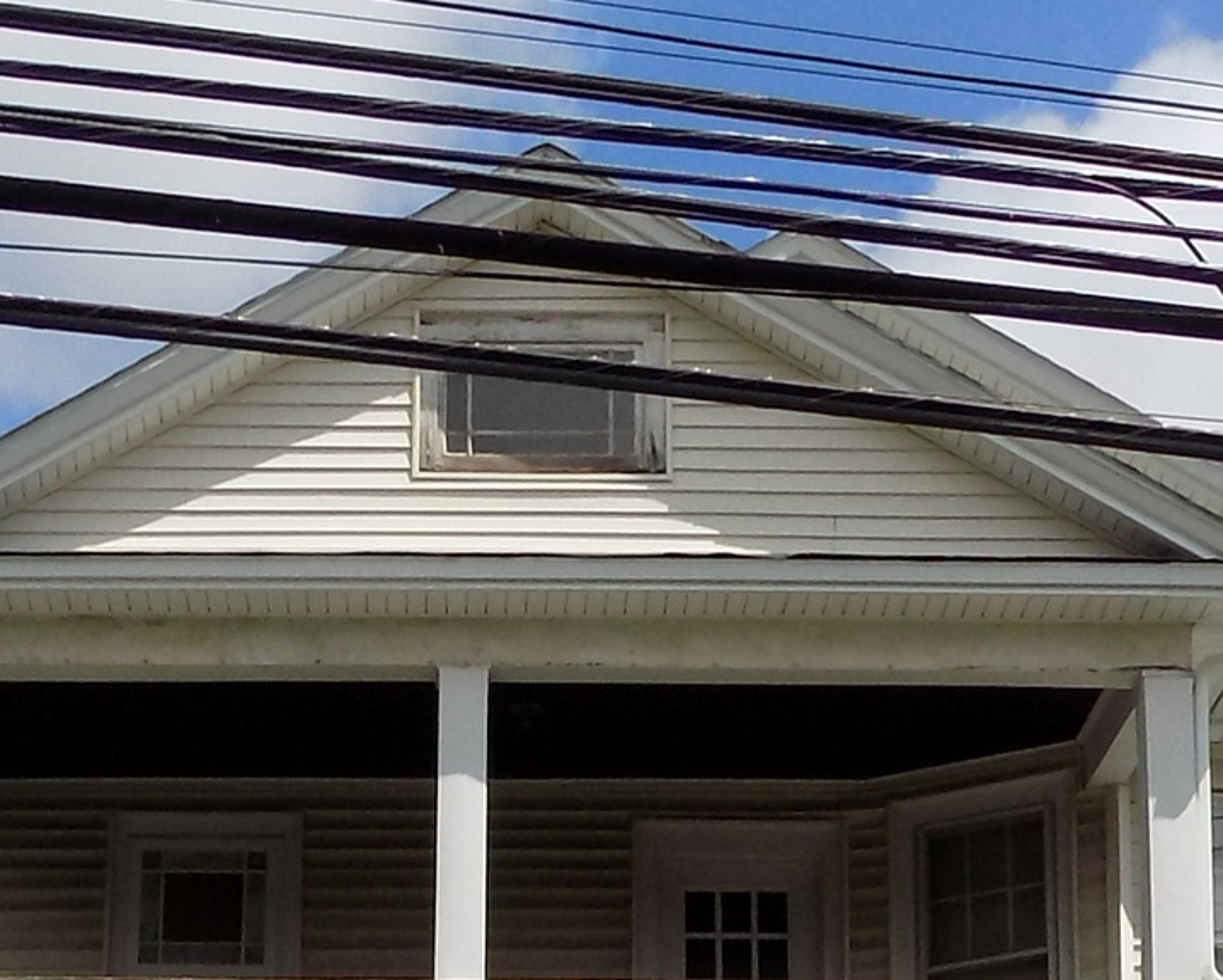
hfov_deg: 19.9
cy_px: 1660
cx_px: 365
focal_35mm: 96
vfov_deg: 14.5
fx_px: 3476
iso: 80
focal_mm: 4
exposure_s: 1/160
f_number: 9.9
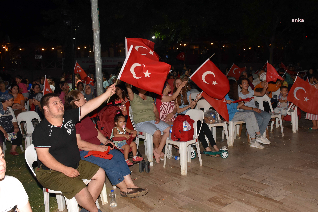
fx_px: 314
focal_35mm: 36
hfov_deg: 53.8
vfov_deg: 37.3
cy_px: 109
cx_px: 159
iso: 800
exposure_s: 1/60
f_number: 7.1
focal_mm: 23
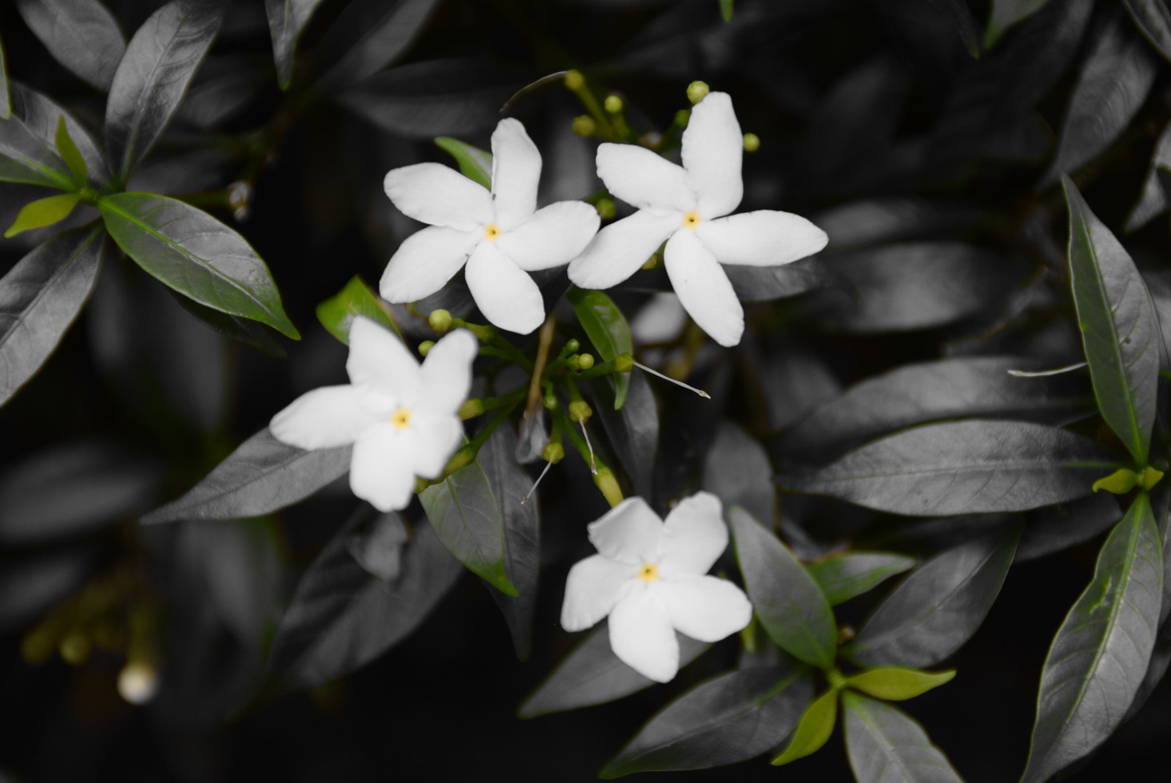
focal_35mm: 300
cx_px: 586
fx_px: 9766
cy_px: 392
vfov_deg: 4.6
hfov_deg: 6.9
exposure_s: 1/320
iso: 400
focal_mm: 200
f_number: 5.6
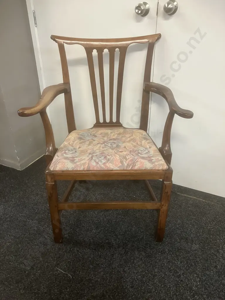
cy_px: 150
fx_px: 243
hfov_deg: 49.7
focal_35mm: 28
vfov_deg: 63.4
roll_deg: +0.3
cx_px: 112
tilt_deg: -27.6
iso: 250
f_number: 1.8
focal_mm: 3.99
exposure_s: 1/50
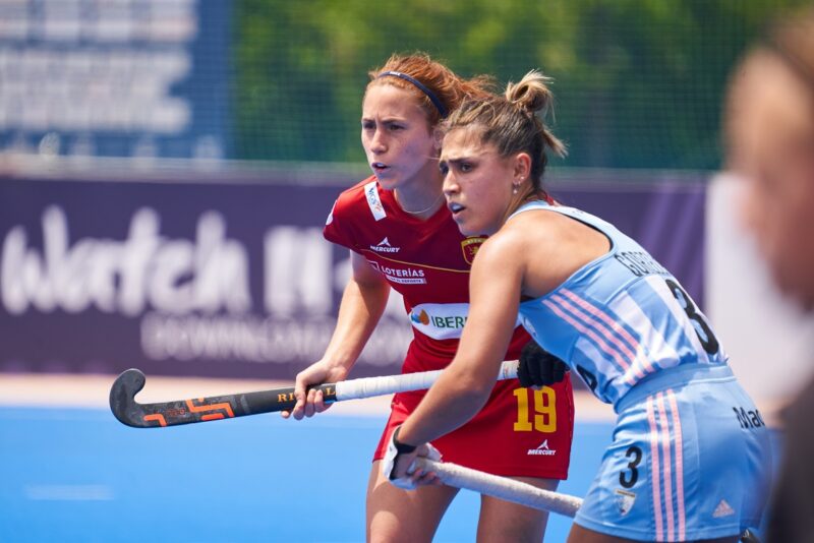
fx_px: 13571
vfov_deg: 2.3
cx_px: 407
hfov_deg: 3.4
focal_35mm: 600
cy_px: 272
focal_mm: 600
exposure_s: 1/1600
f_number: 6.3
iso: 800
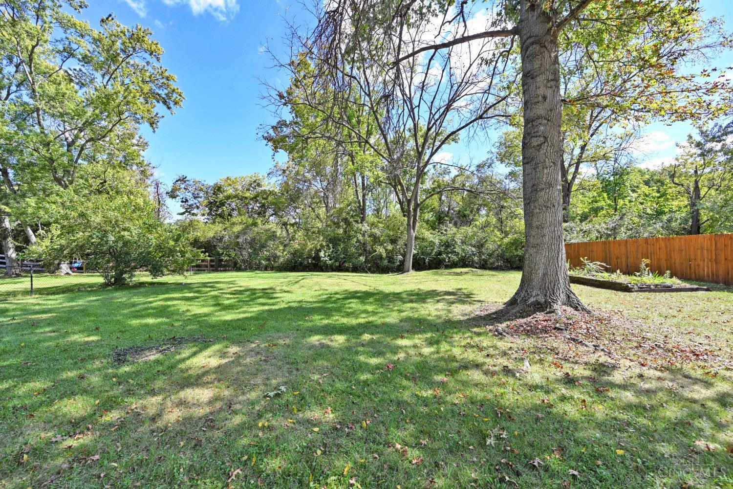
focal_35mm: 14
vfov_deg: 81.2
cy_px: 244
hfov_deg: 104.3
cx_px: 366
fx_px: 285
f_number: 5.6
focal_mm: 14
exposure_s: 1/250
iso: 125
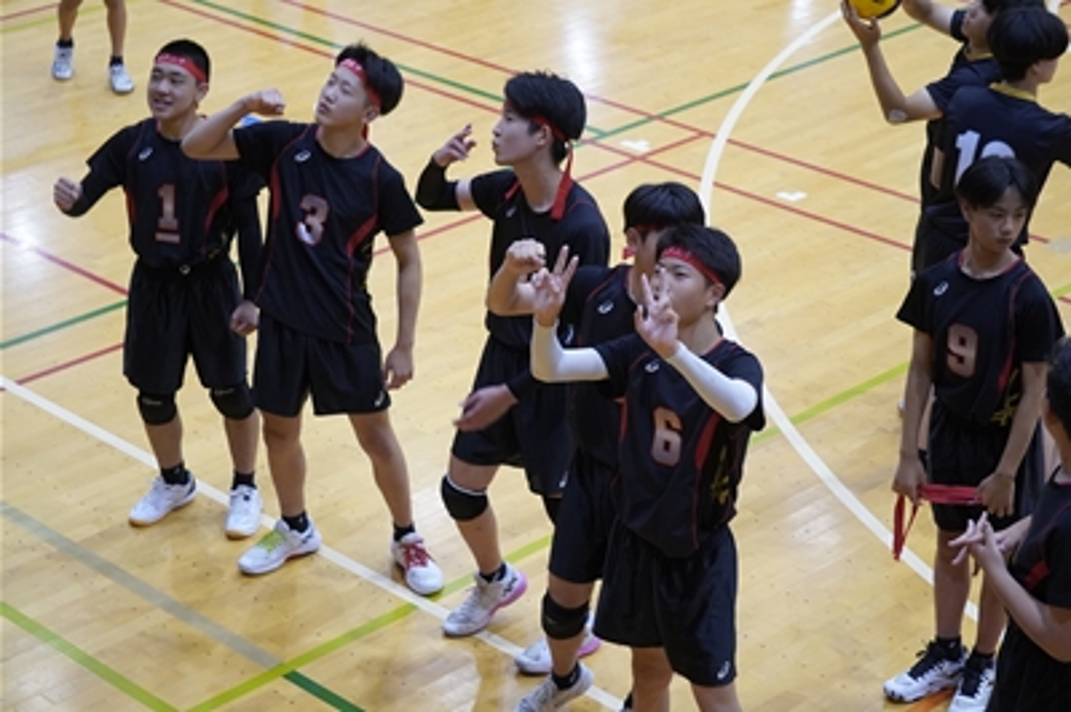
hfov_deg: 24.6
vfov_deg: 16.5
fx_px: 2452
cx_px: 536
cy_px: 356
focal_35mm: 82
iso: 2500
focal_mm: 55
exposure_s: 1/160
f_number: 4.5
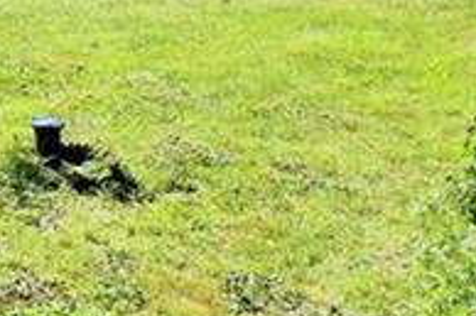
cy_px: -404
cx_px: -557
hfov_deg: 11.9
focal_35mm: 148
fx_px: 1955
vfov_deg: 8.6
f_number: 6.3
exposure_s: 1/500
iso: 100
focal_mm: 10.26
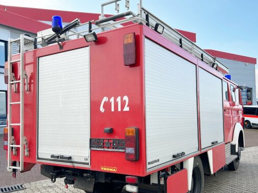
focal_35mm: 33
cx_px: 135
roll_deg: +2.0
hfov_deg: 55.3
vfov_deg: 42.9
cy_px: 108
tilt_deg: +1.2
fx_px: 246
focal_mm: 5.7
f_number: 1.5
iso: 50
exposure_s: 1/1395
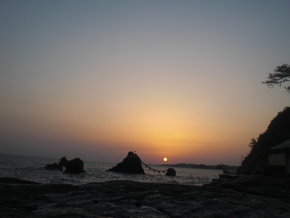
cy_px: 109
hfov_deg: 49.0
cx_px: 145
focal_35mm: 38
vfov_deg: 37.7
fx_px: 318
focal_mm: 6.3
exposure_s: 1/400
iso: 64
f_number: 3.1
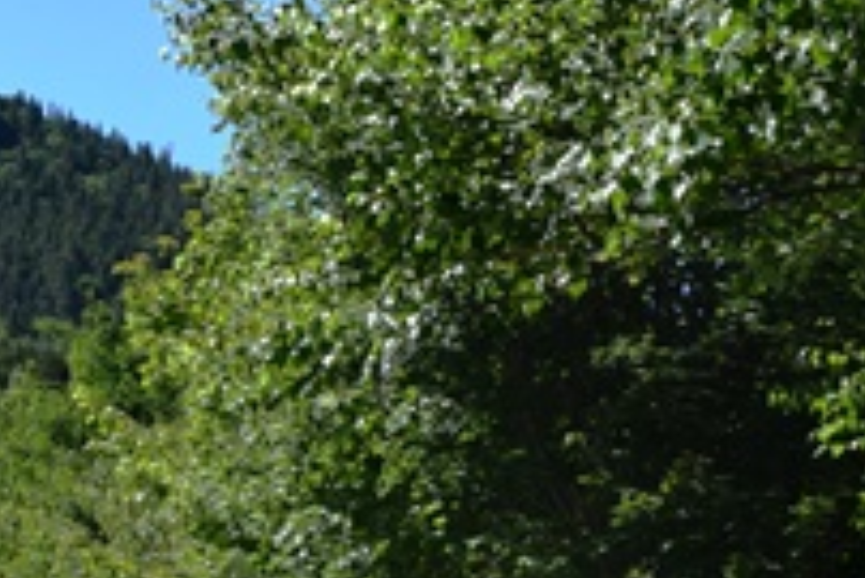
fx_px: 3751
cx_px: -666
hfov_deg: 12.1
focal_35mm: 156
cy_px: 396
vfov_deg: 8.8
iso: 200
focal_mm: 24
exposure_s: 1/400
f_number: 10
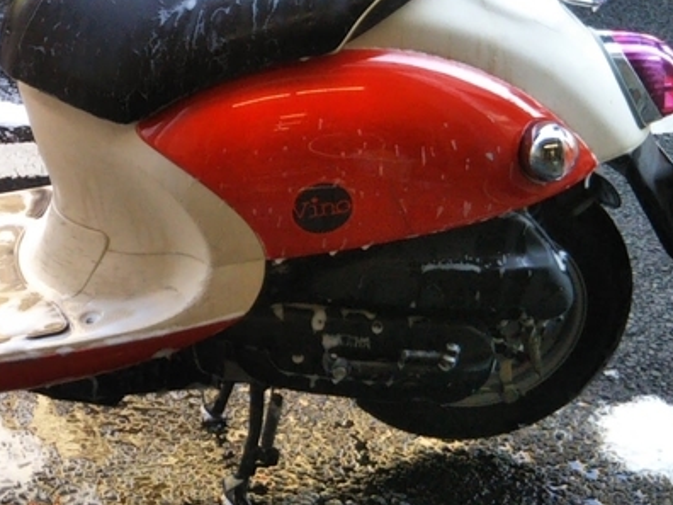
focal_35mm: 91
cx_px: -22
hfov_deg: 20.7
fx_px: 1769
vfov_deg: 16.2
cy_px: 124
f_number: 2.2
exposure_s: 1/93
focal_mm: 4
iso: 61
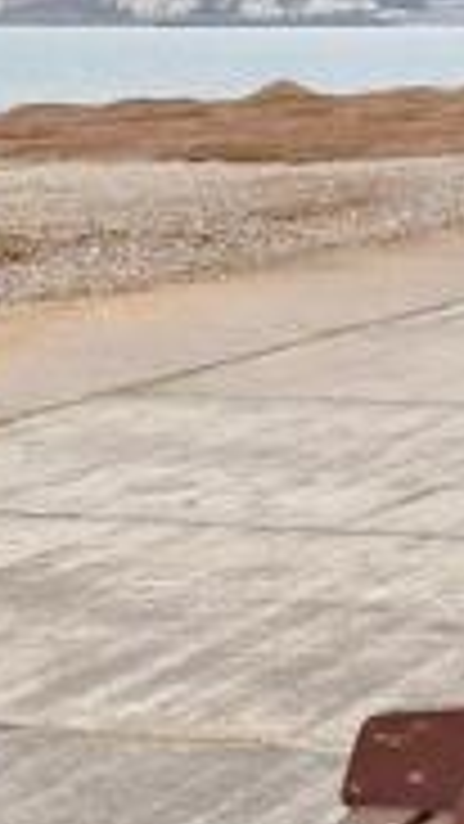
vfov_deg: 12.2
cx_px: -1433
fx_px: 3848
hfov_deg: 5.8
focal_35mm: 176
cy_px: 344
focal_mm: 20
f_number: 8
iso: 400
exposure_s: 1/800
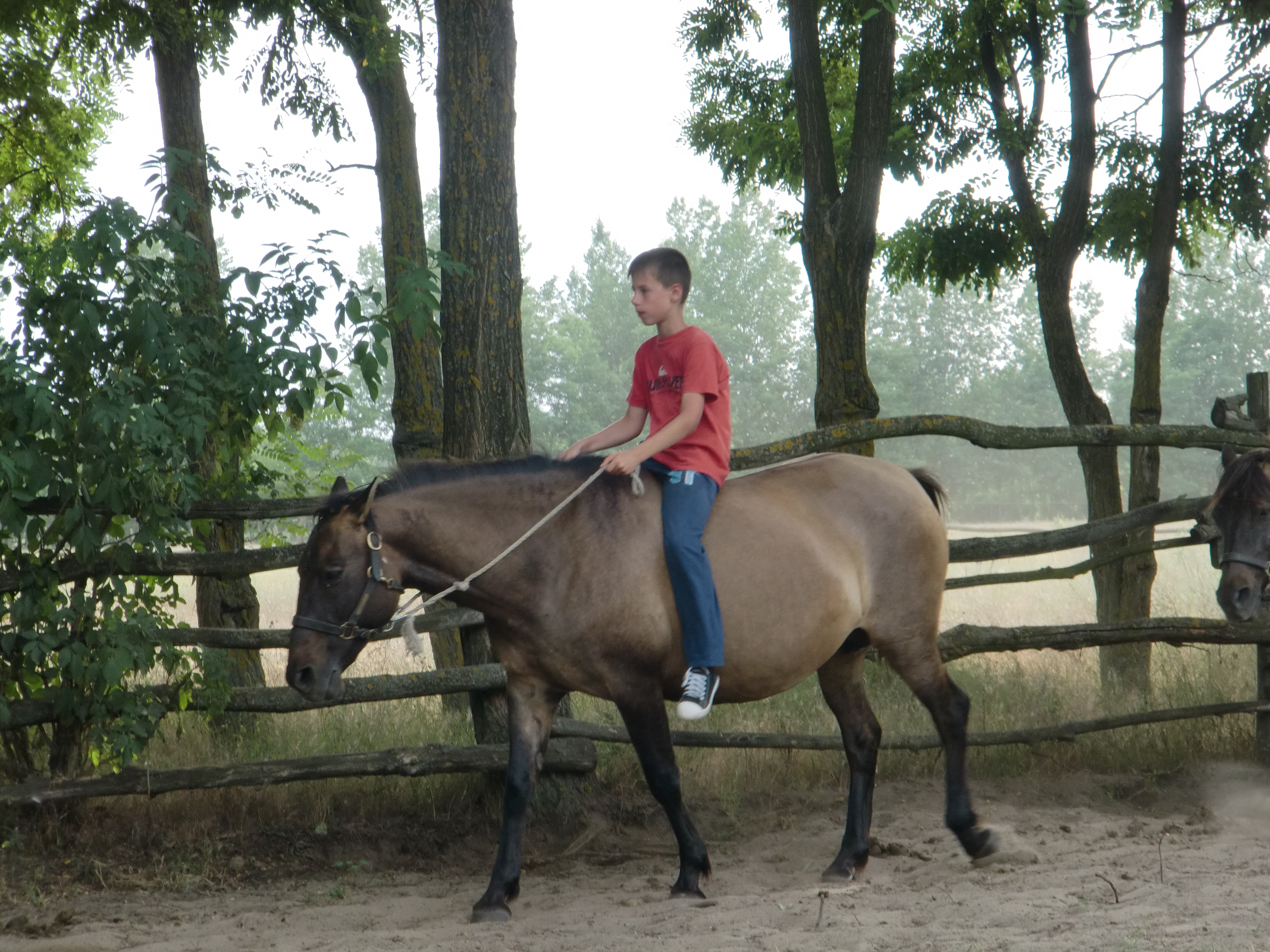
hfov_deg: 17.3
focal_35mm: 114
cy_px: 476
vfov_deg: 13.0
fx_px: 4182
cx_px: 635
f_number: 5.4
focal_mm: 19.98
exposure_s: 1/125
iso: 64
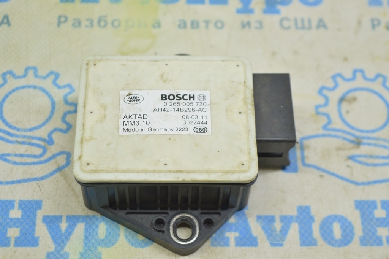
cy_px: 130
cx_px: 194
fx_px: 777
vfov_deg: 18.9
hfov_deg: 28.1
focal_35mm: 72
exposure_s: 1/20
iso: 400
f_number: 5.6
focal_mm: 48
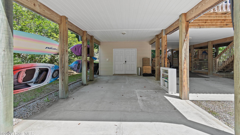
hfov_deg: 99.4
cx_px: 121
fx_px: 102
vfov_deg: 66.9
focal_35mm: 16
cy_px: 60
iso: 100
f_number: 4.5
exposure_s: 1/80
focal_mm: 10
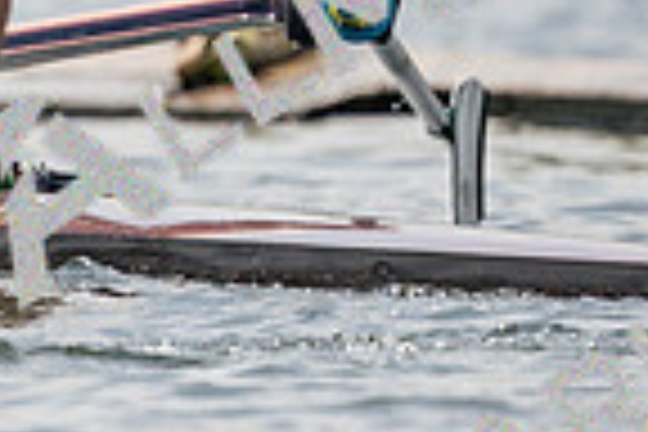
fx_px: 40119
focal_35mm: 2229
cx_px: -392
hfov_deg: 0.9
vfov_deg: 0.6
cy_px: -119
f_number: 6.3
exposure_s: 1/1600
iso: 200
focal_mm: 553
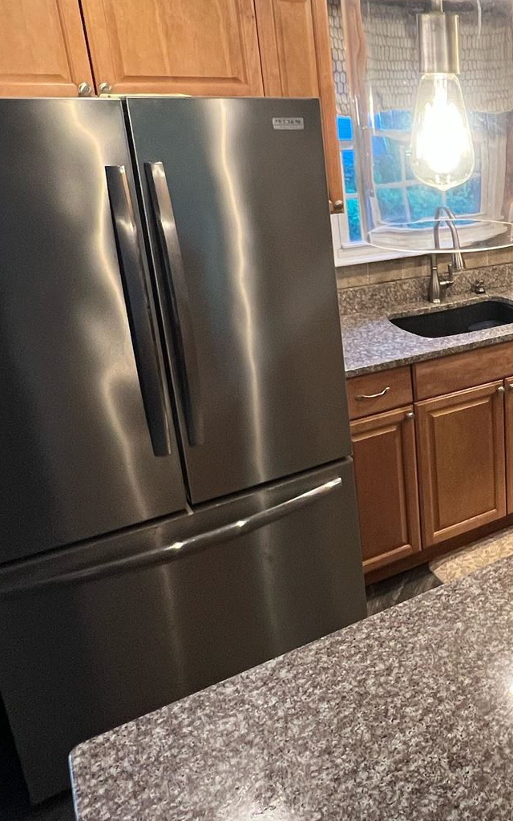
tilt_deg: -15.5
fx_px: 693
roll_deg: +0.2
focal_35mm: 31
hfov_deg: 33.8
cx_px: 598
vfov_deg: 60.6
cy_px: 317
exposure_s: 1/60
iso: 200
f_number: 1.8
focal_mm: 1.57
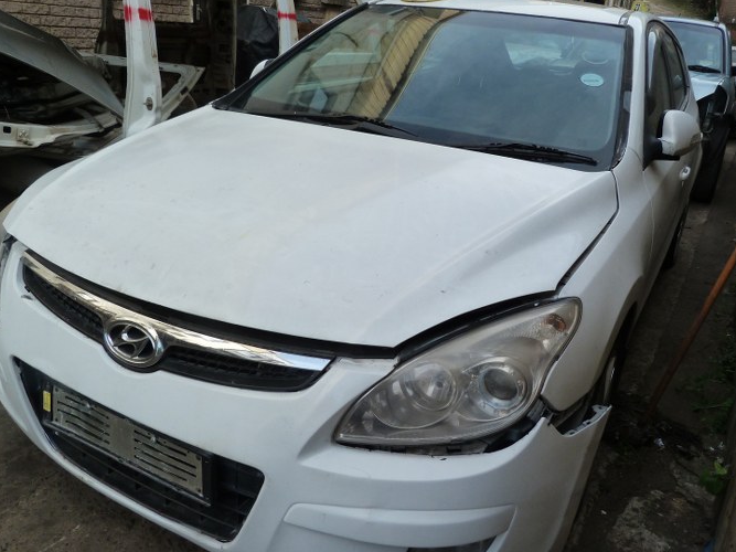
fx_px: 638
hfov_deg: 59.8
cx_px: 417
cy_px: 265
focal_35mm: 30
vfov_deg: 46.8
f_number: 4
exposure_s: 1/200
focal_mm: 4.5
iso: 125
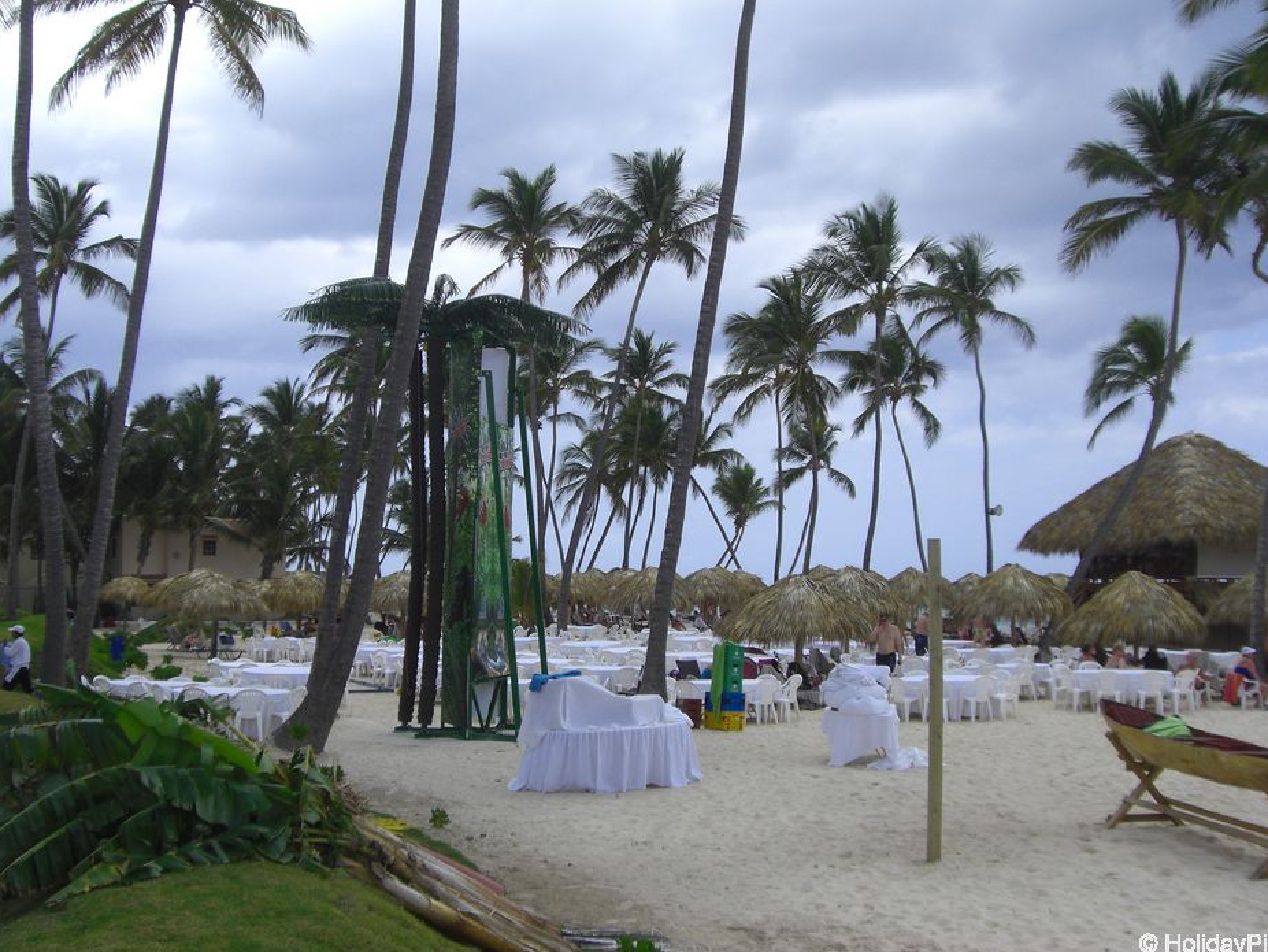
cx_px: 637
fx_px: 1539
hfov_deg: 44.8
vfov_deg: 34.3
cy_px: 440
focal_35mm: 42
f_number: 8
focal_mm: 6.2
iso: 64
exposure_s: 1/125
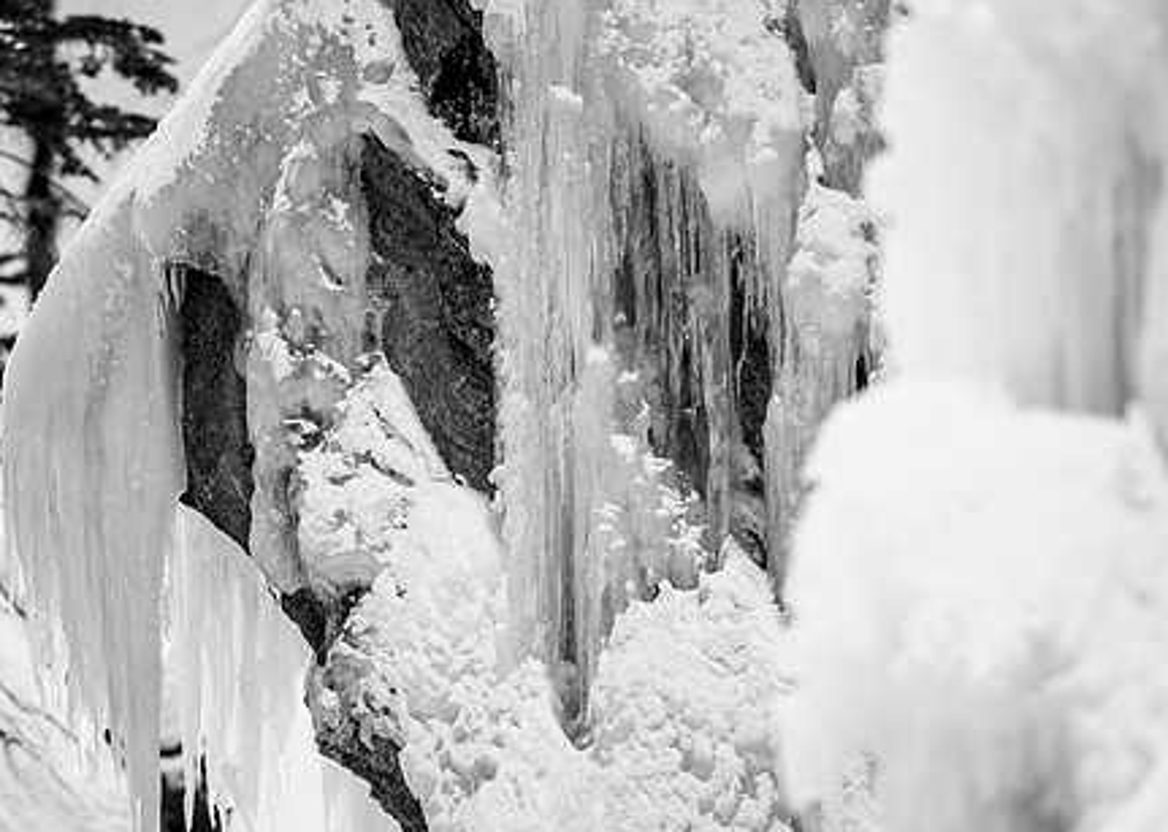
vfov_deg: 2.5
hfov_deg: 3.6
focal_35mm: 565
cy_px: 444
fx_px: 18725
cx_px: 515
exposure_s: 1/3200
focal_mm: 400
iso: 200
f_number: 2.8
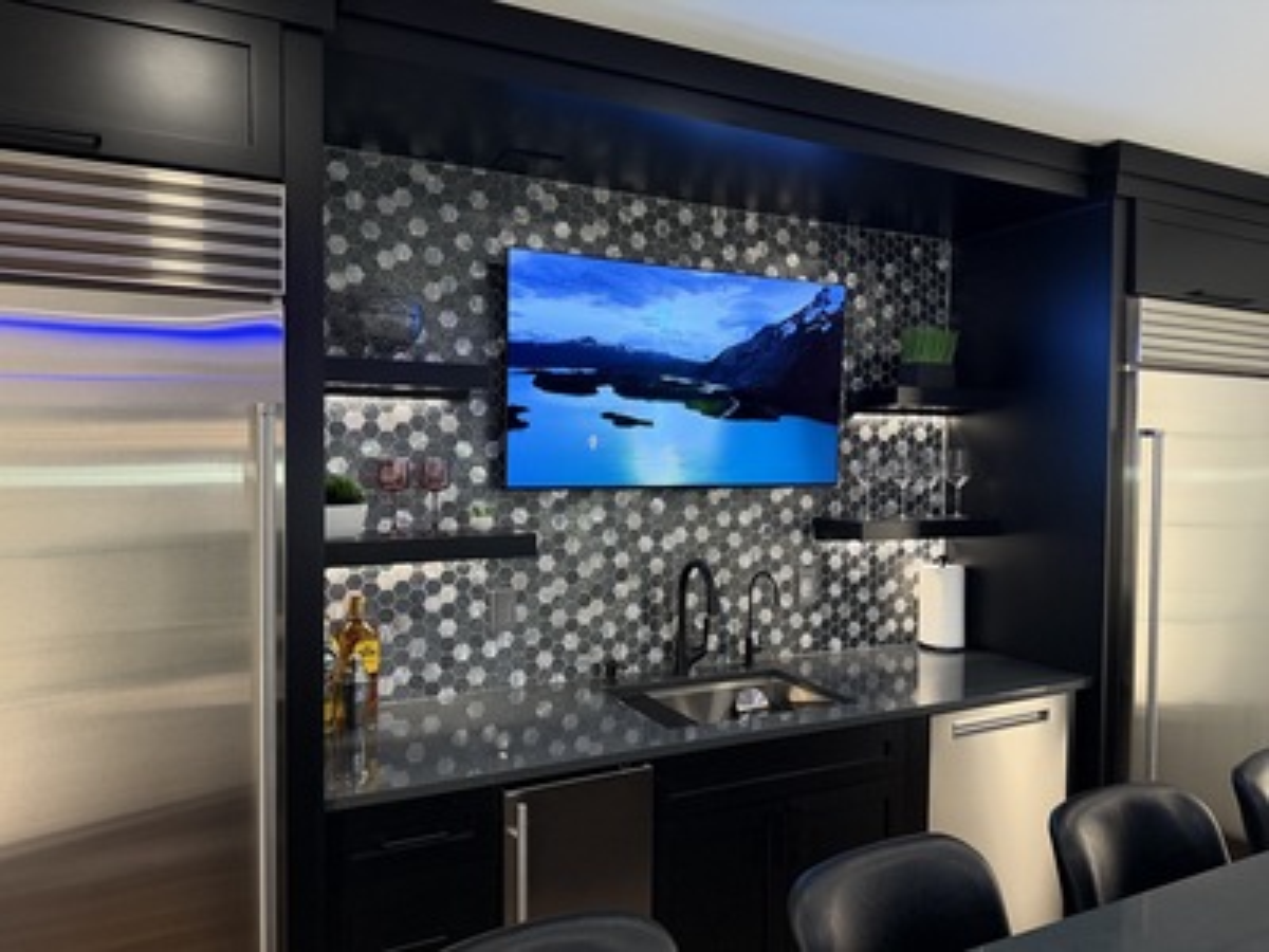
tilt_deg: -1.6
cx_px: 634
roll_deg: -0.1
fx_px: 880
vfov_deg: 56.8
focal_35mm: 24
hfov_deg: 71.6
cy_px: 476
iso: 200
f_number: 1.78
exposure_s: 1/60
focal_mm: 6.76
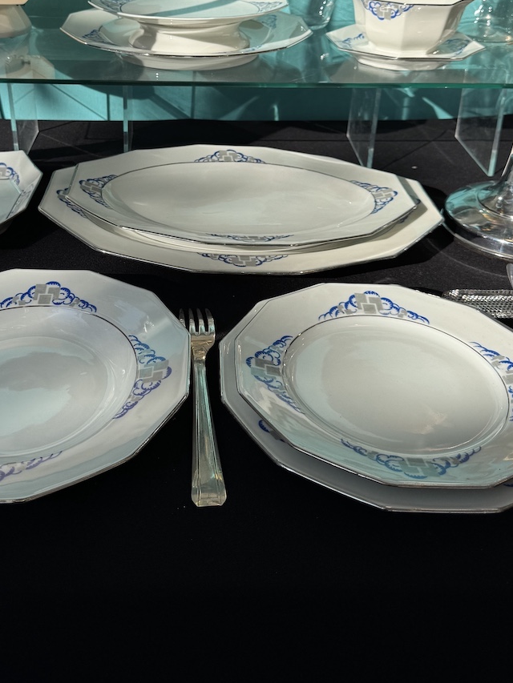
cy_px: 186
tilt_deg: -26.0
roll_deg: -1.6
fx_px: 711
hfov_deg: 39.5
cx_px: 199
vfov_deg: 49.6
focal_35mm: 36
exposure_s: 1/4608
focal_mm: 6.76
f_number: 1.78
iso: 80
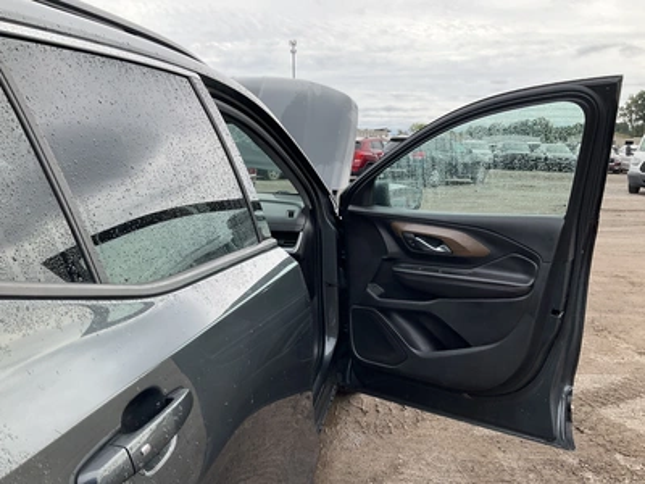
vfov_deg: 48.2
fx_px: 540
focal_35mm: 29
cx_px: 322
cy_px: 242
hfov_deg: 61.7
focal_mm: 3
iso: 25
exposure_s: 1/739
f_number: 1.8
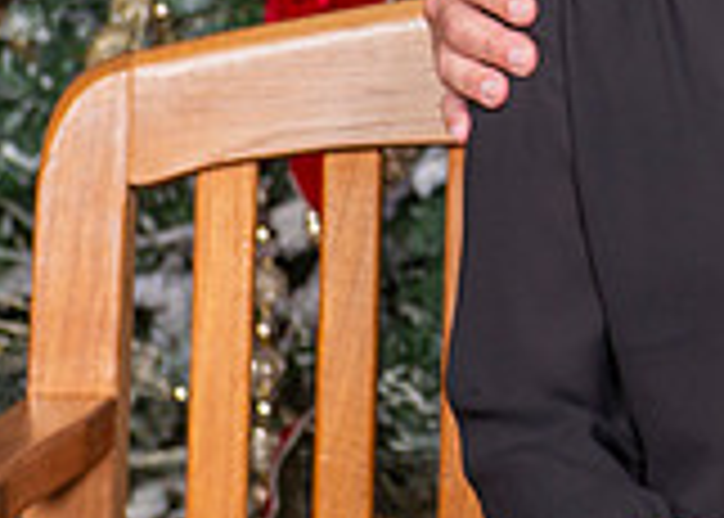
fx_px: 5326
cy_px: -14
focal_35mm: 259
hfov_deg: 7.6
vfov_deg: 5.5
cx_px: 1167
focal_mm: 62
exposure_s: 1/125
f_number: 8
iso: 160
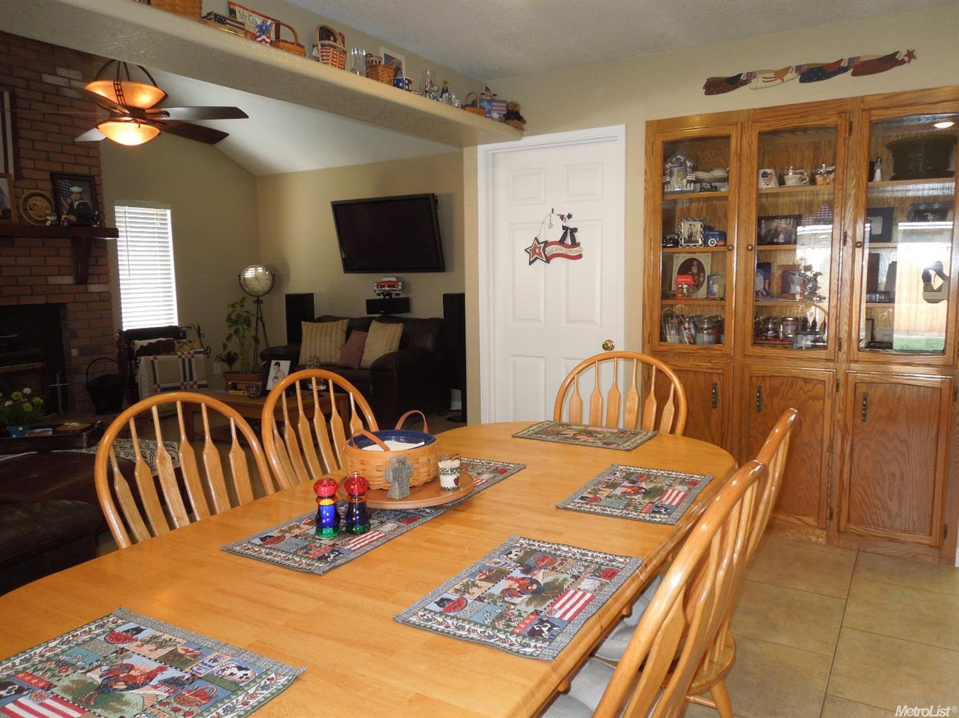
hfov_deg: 69.4
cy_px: 359
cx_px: 480
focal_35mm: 25
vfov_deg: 54.9
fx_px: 692
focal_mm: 4.5
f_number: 3.3
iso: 280
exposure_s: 1/40
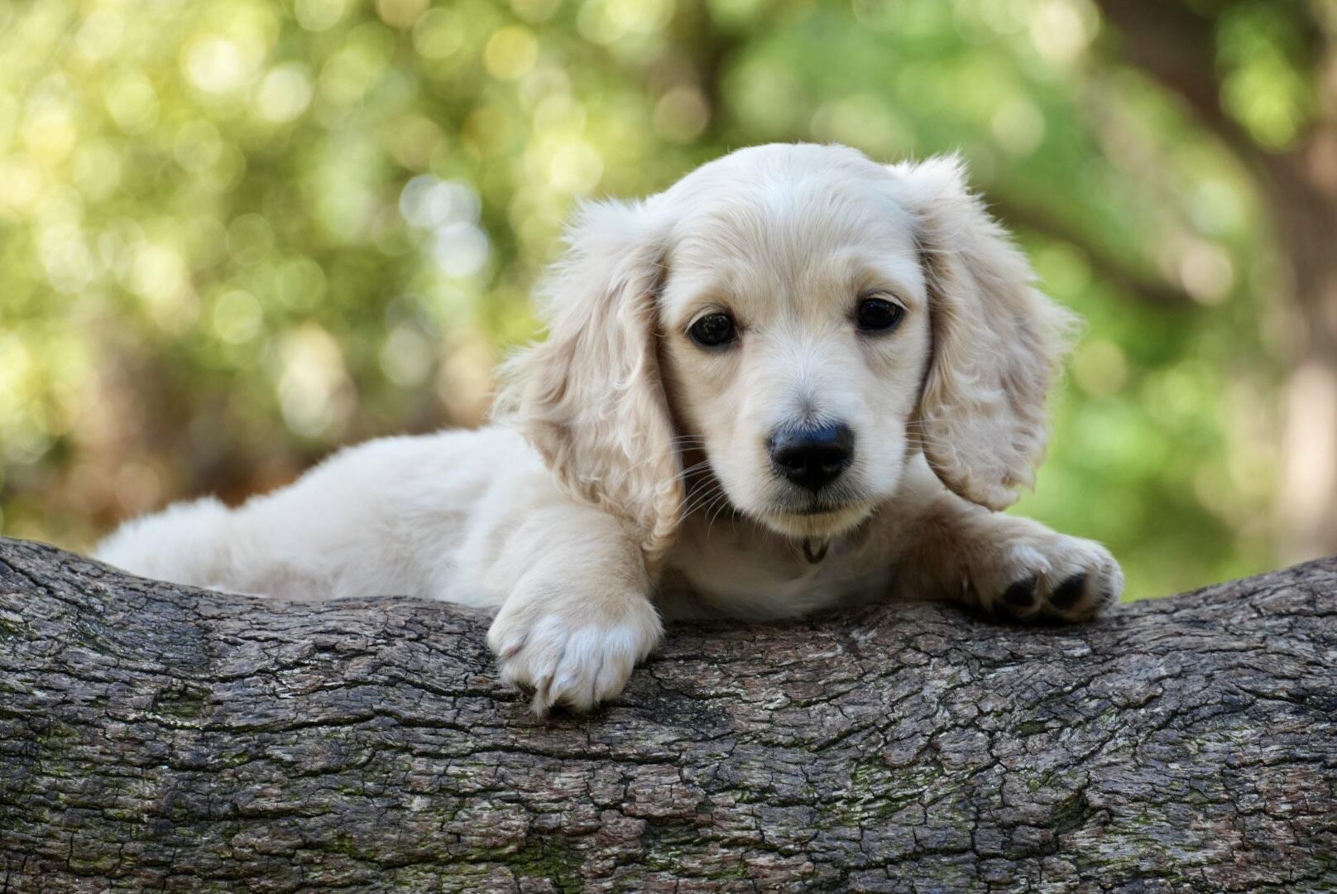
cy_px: 447
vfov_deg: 11.7
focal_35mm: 117
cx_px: 668
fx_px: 4348
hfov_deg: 17.5
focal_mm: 78
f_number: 5.6
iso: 500
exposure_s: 1/160
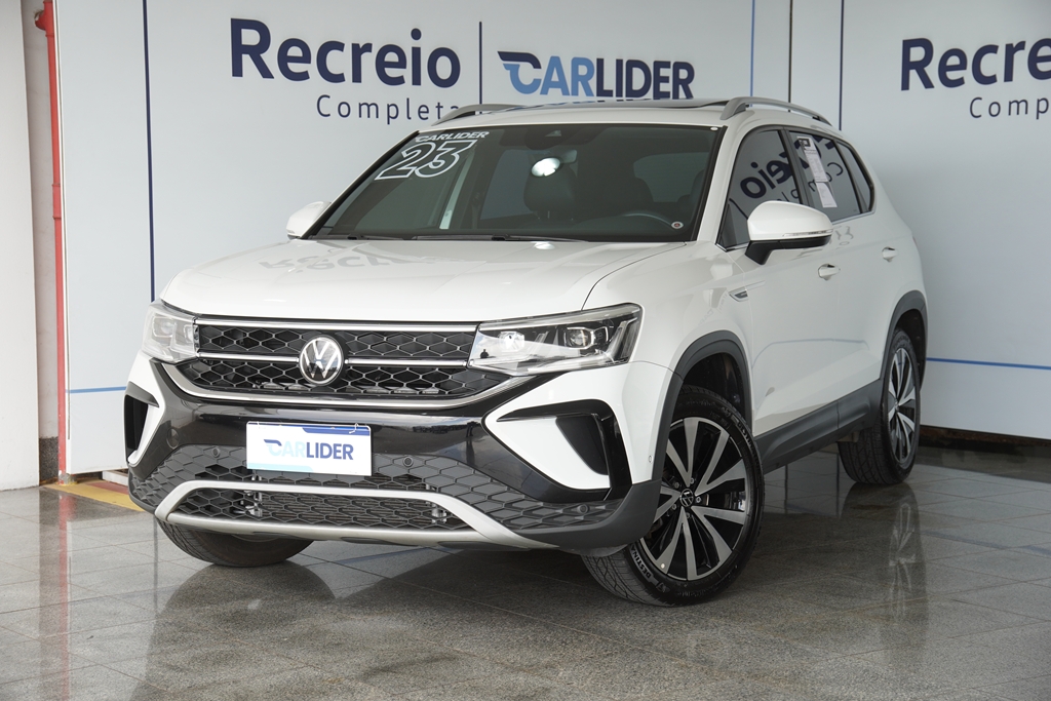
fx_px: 1971
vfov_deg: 20.2
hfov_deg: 29.9
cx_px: 526
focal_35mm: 68
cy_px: 350
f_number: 4.5
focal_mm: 45
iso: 200
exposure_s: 1/200
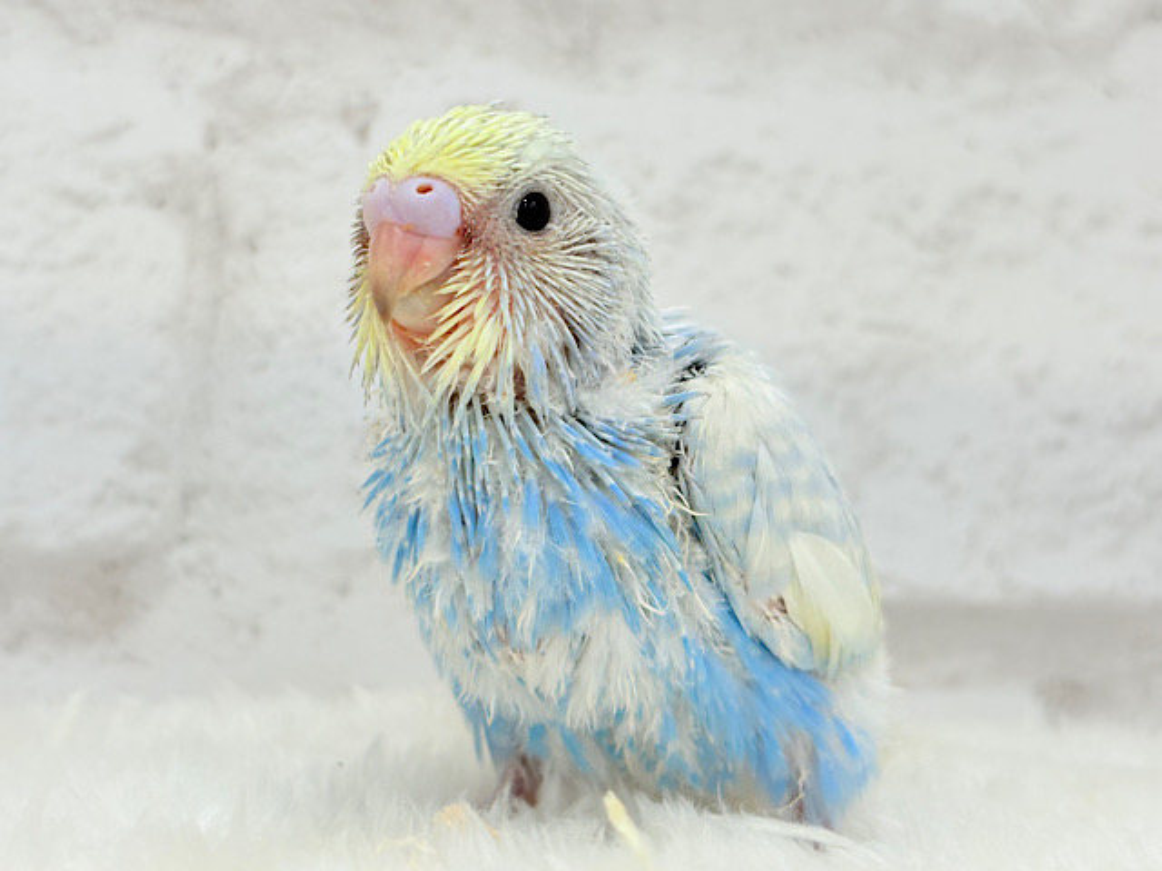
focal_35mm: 52
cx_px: 581
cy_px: 436
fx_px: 1746
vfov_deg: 28.0
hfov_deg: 36.8
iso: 64
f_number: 1.6
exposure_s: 1/100
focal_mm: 5.96
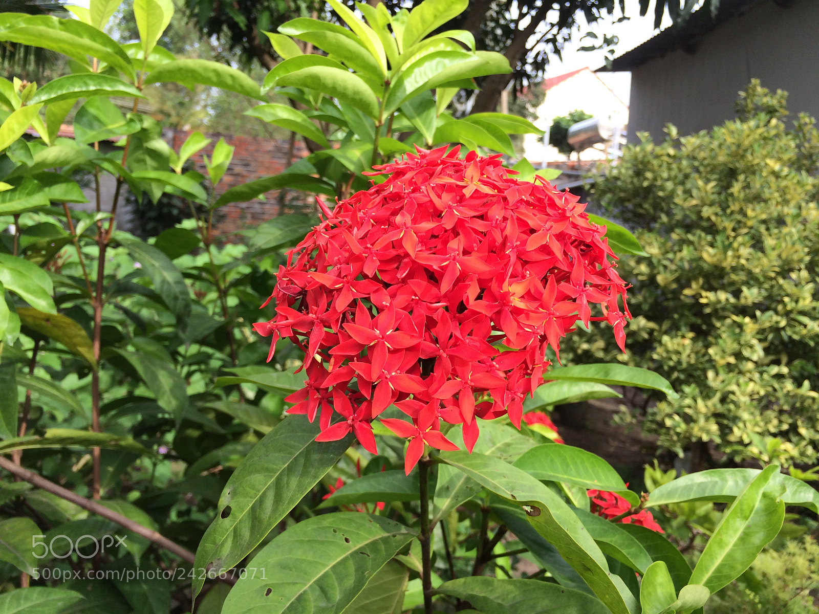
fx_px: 686
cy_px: 307
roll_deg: -2.0
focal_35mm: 29
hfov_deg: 61.7
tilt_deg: -6.2
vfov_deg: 48.2
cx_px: 410
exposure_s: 1/342
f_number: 2.2
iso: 32
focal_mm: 4.15
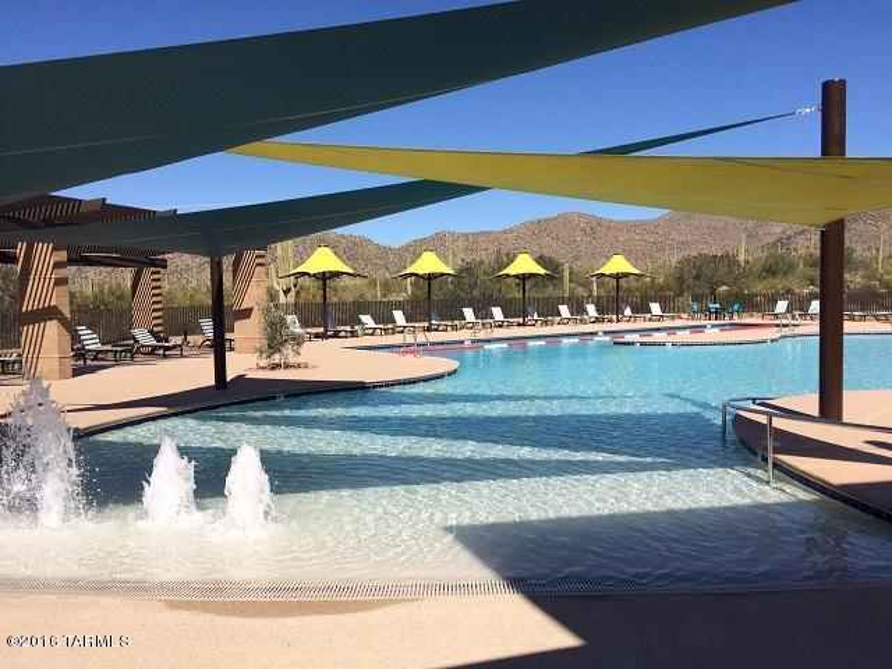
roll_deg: +1.0
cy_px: 334
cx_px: 446
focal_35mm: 29
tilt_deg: -2.6
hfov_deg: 61.7
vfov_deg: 48.2
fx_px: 747
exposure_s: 1/3425
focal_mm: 4.15
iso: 32
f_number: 2.2
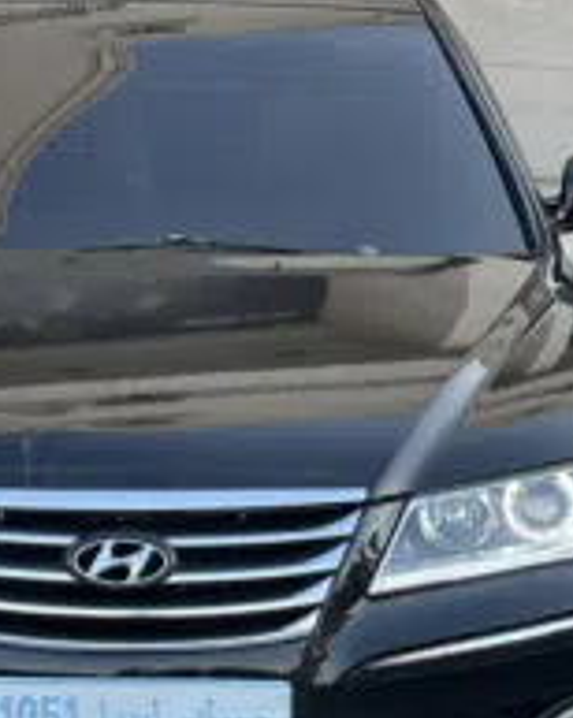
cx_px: 119
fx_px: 3312
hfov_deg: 9.9
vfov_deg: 12.3
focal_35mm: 156
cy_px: 190
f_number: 2.8
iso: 250
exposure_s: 1/121
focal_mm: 9
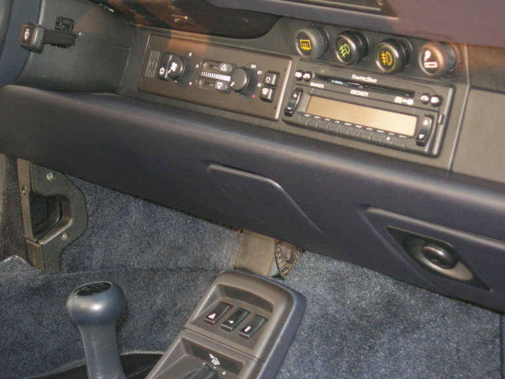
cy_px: 190
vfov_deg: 13.1
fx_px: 1649
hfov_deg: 17.4
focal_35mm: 113
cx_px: 252
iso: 200
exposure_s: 1/60.1
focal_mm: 23.4
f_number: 4.9
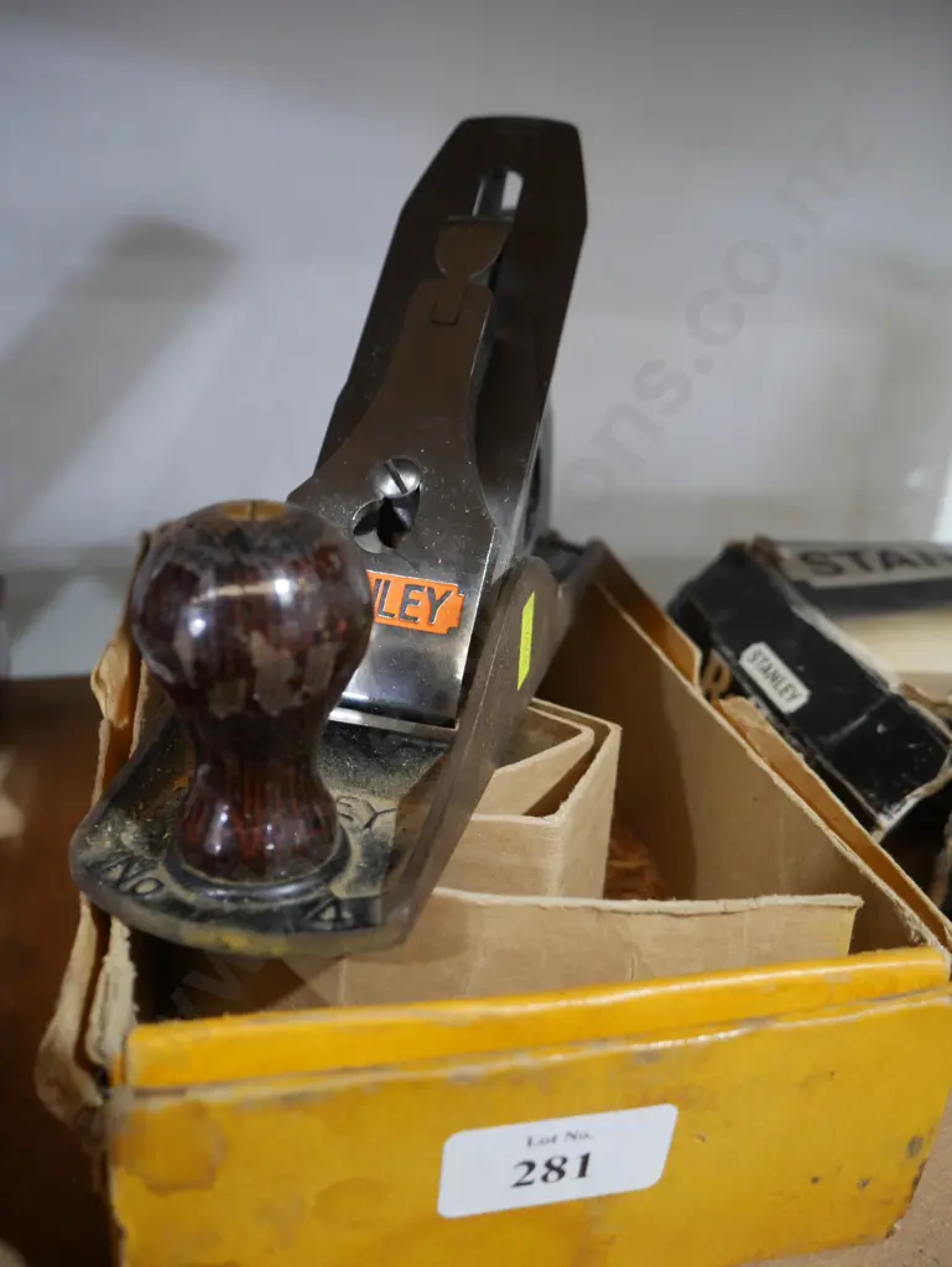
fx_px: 1172
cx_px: 476
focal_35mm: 32
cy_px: 634
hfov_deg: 44.2
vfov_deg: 56.8
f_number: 3.6
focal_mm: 16
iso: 1250
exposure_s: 1/60
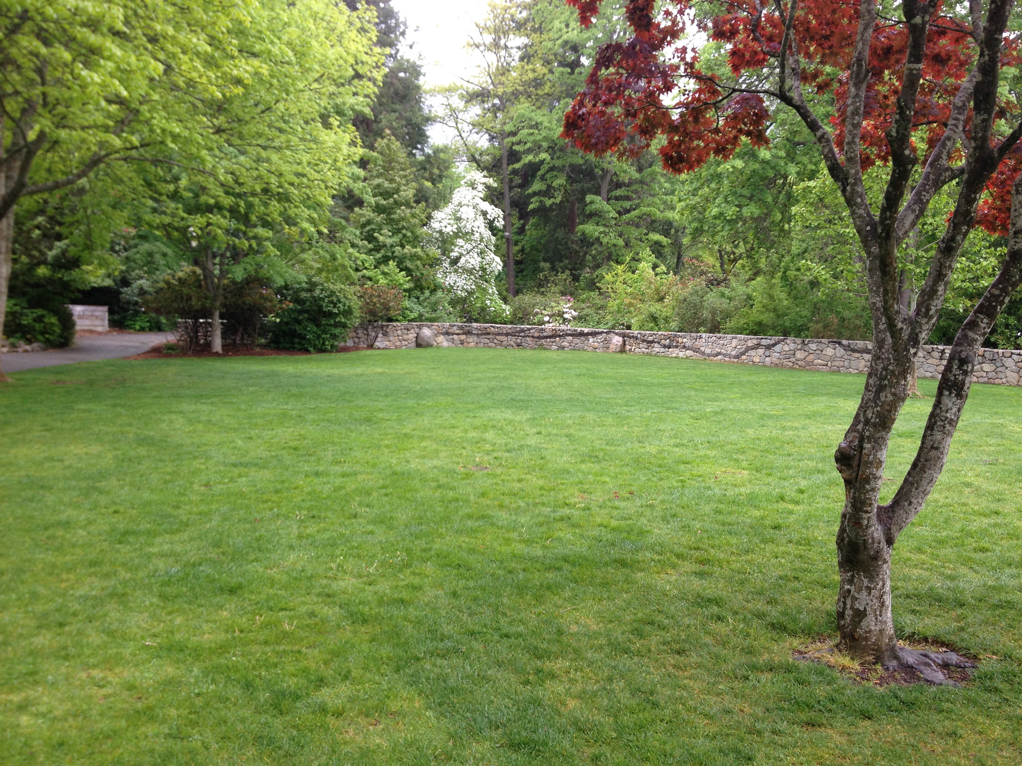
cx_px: 511
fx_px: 1033
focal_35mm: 35
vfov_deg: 40.7
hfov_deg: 52.6
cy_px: 383
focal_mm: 4.28
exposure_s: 1/60
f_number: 2.4
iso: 50
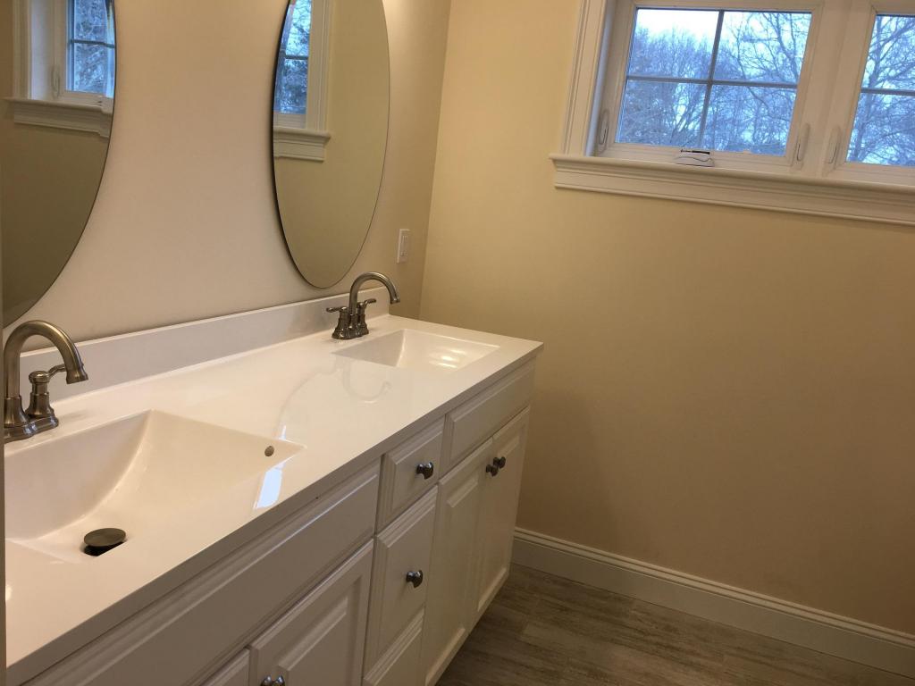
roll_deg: -5.8
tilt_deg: -10.7
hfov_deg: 61.7
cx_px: 458
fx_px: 767
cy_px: 343
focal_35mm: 29
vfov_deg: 48.2
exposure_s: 1/120
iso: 32
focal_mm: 4.15
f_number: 2.2
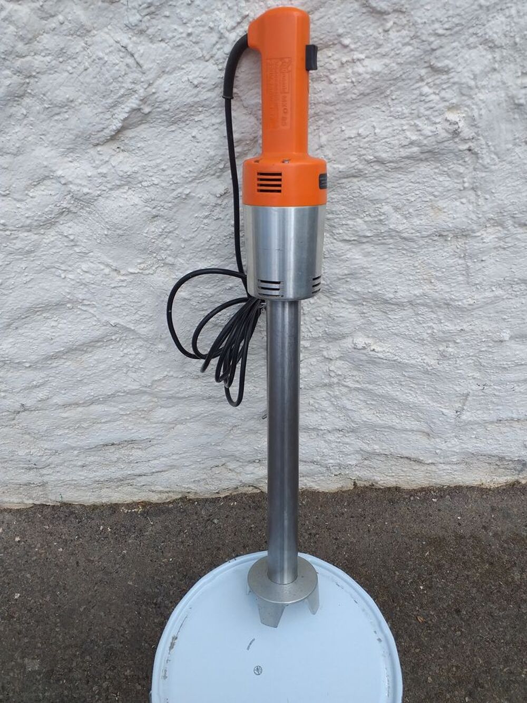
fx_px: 548
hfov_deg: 51.4
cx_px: 264
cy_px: 352
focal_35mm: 27
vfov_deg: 65.3
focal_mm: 3.6
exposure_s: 1/908
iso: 40
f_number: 1.9
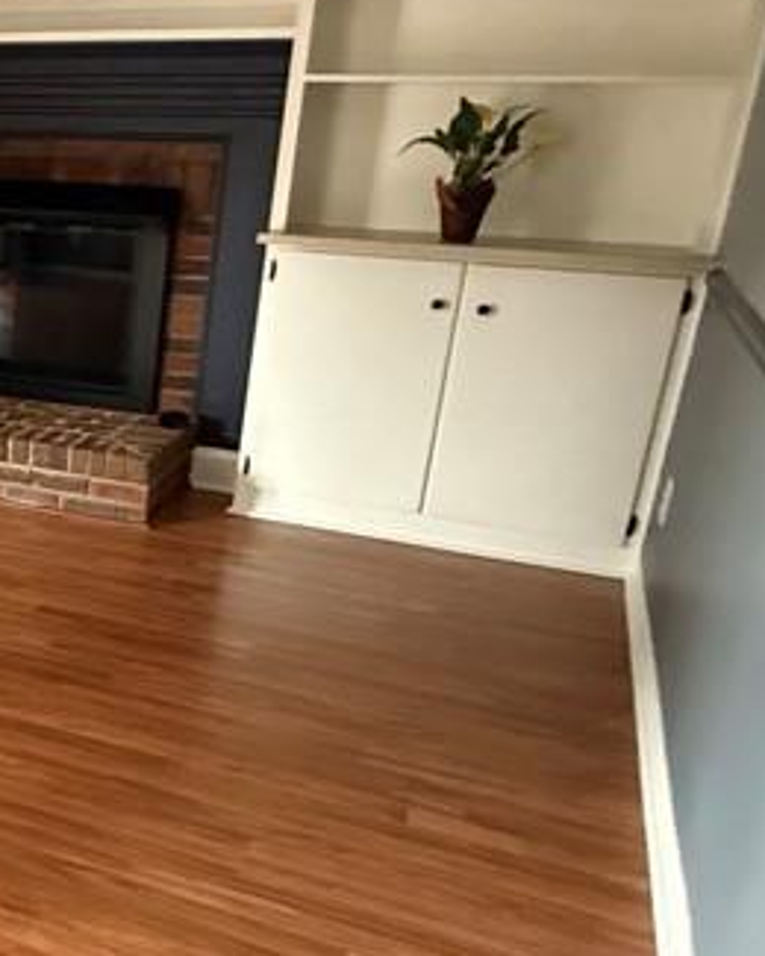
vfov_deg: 42.9
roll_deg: -0.3
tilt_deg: -18.4
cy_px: 521
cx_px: -168
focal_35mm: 43
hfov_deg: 29.6
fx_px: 1217
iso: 1250
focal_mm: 2.22
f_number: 2.2
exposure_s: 1/40
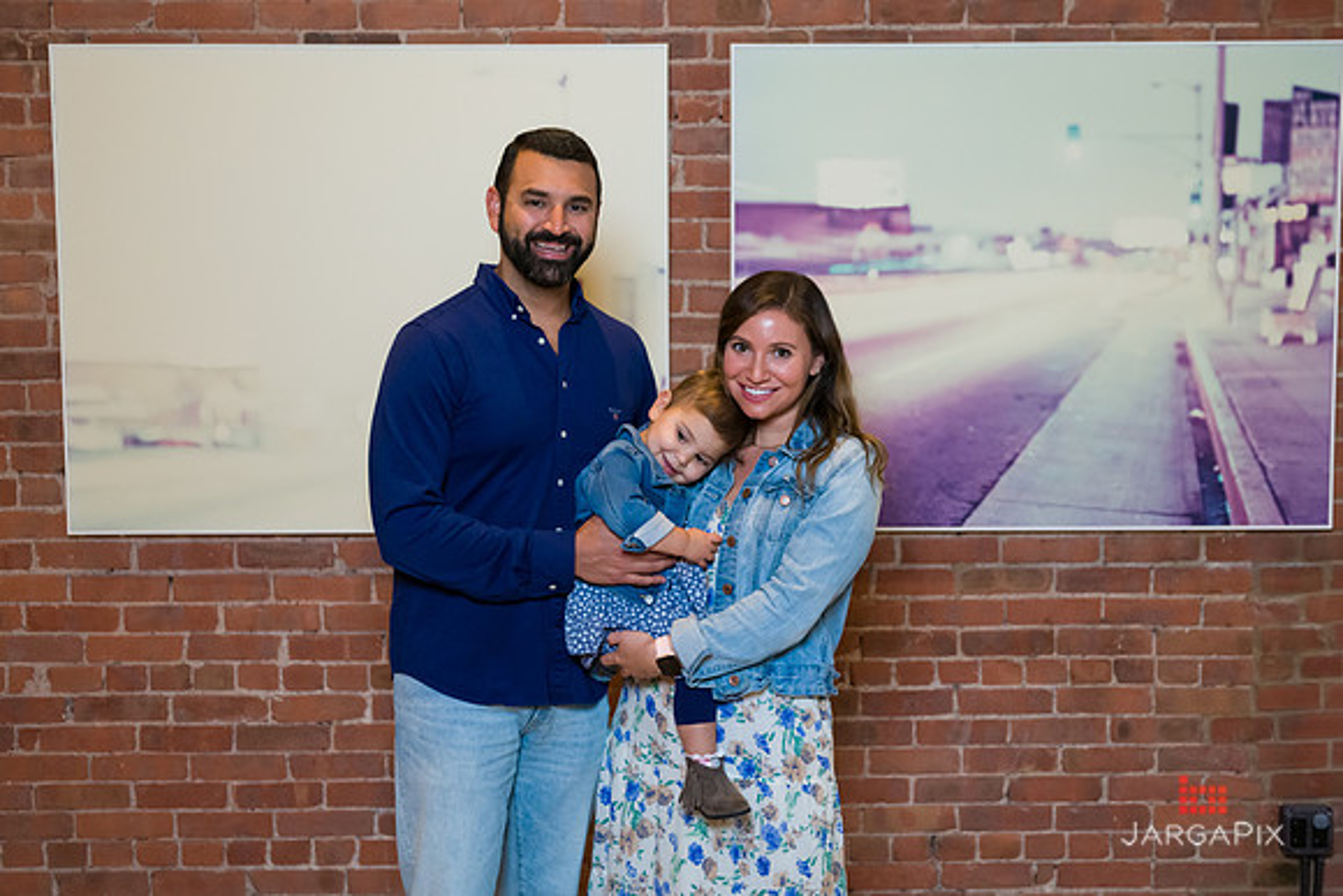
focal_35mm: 55
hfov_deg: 36.5
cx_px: 672
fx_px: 2037
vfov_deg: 24.8
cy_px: 451
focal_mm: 48
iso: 1250
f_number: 3.2
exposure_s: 1/200
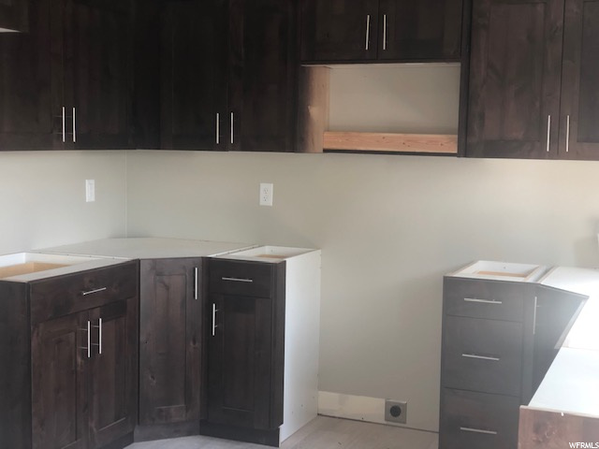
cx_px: 300
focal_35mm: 52
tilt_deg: -4.5
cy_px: 224
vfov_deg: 28.0
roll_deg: -1.2
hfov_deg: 36.8
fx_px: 900
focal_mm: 6
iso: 50
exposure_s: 1/60
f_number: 2.4
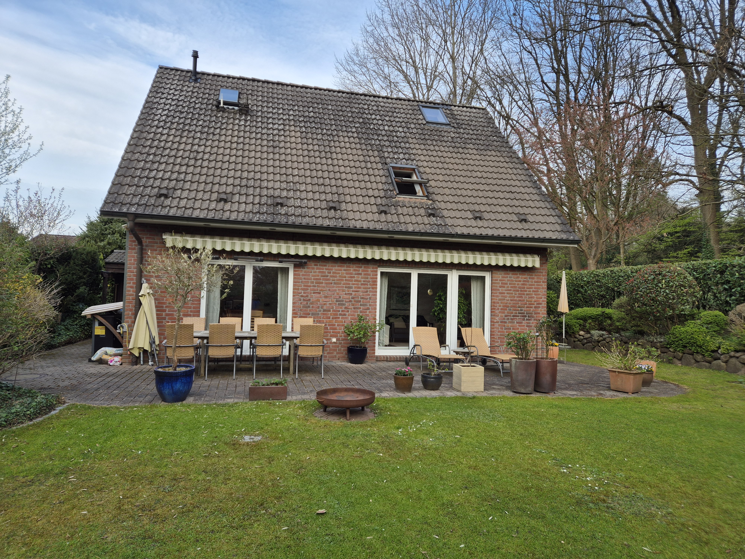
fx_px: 495
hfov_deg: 73.9
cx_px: 372
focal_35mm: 23
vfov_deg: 58.9
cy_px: 280
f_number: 1.8
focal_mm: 5.4
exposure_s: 1/401
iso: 25
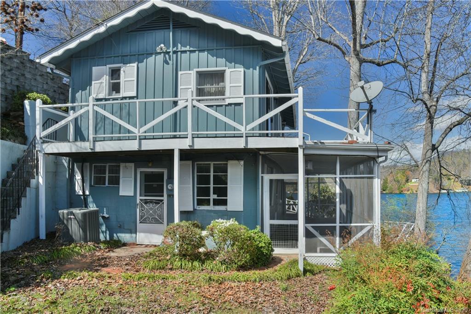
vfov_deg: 53.1
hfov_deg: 73.7
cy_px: 157
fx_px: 314
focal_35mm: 24
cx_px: 236
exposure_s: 1/320
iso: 400
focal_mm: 24
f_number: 9
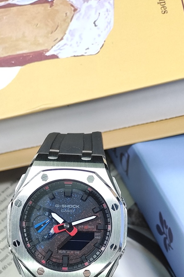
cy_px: 225
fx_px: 713
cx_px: 59
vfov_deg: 21.6
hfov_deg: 14.7
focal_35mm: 93
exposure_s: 1/100
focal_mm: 7.55
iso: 89
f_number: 2.08
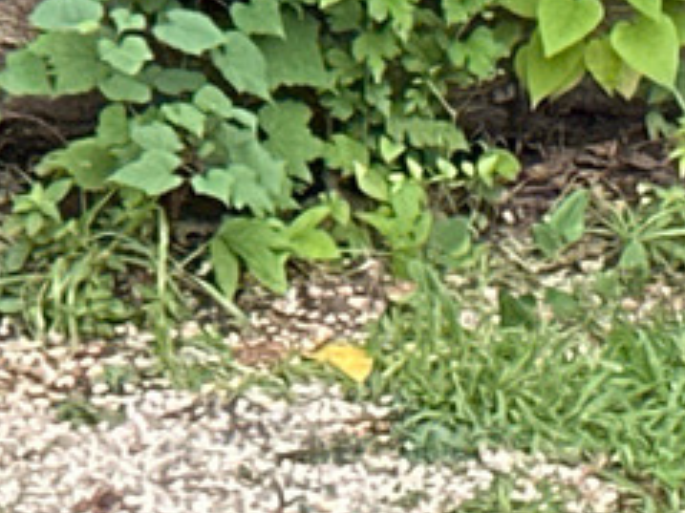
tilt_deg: -6.3
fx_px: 6349
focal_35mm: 321
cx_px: 811
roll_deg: +0.0
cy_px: -1006
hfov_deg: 6.1
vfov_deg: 4.5
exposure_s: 1/30
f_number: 1.78
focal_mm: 6.86
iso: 640
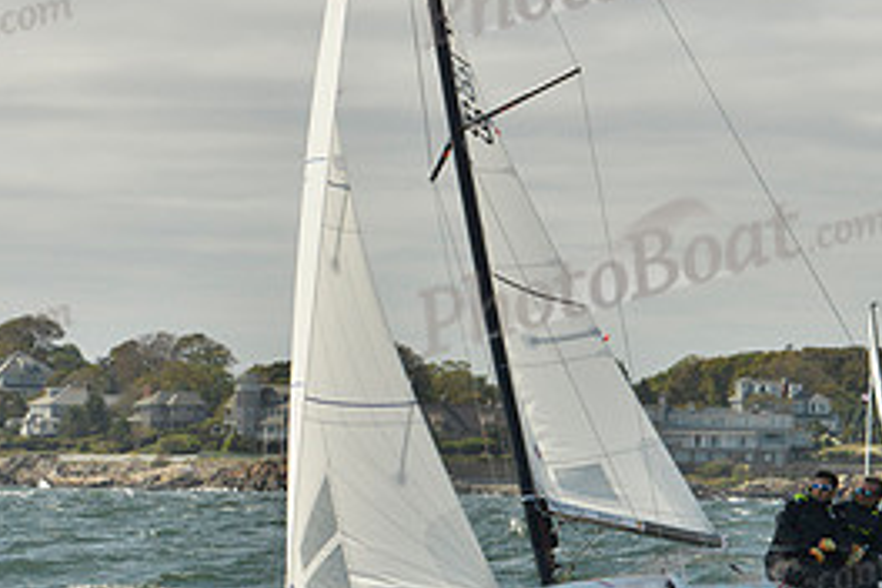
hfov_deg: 8.9
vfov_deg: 5.9
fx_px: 5659
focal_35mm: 231
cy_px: 489
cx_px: 247
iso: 400
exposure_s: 1/1600
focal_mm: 105
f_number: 9
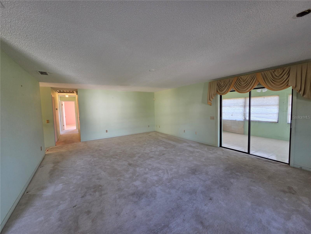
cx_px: 156
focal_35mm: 13
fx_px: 117
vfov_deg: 89.9
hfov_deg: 106.2
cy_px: 117
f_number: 2.2
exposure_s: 1/60
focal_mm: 2.2
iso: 200
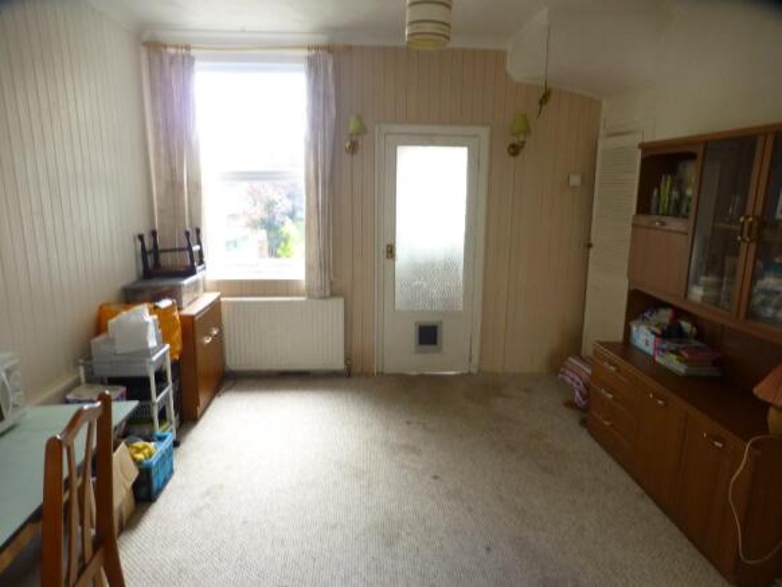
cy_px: 294
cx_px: 391
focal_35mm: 24
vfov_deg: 56.9
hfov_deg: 71.6
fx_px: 542
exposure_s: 1/13
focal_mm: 4.3
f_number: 3.3
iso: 100
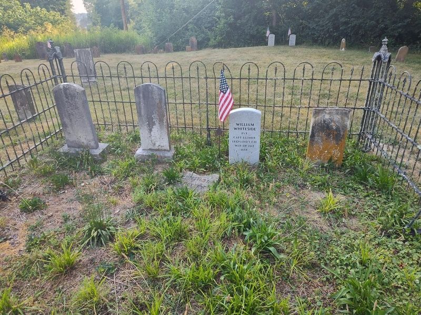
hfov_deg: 73.9
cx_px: 210
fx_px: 280
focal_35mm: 23
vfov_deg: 58.9
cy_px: 158
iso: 101
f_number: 1.8
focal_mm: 5.56
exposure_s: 1/120
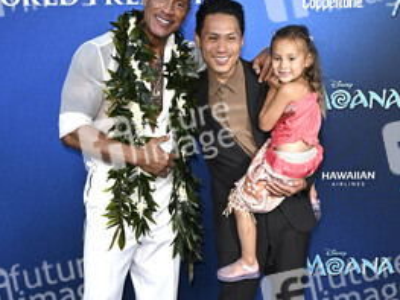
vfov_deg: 24.2
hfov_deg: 32.2
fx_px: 693
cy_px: 215
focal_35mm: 60
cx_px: 201
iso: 1000
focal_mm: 41
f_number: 6.3
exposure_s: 1/250
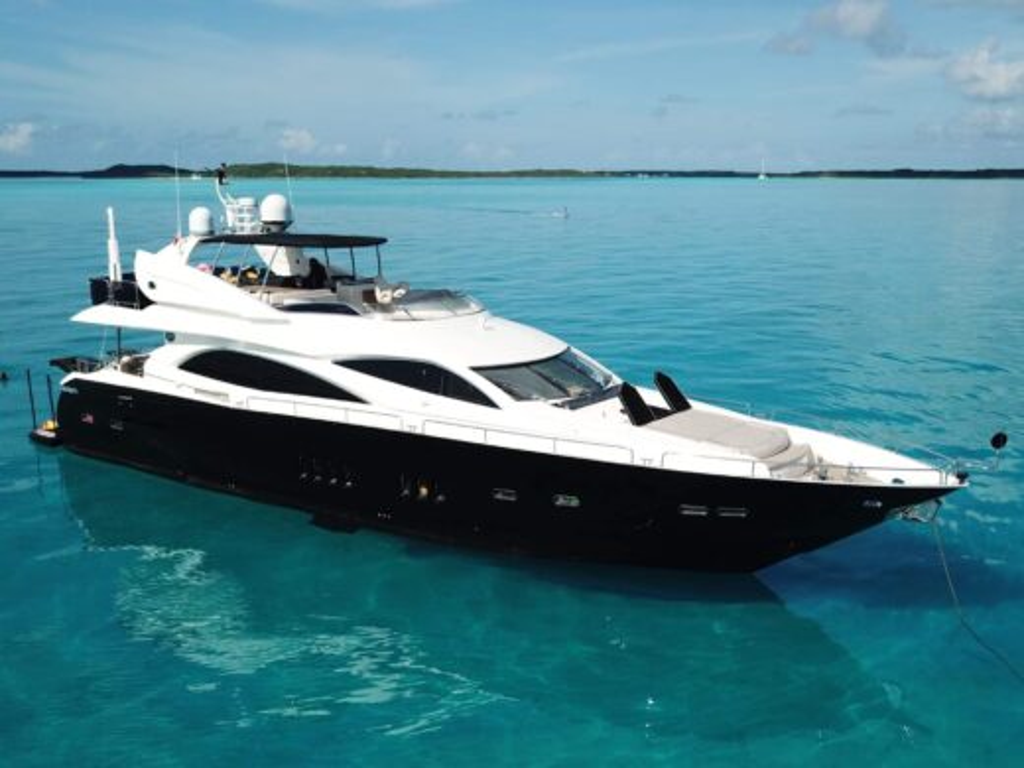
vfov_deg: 53.1
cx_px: 512
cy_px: 384
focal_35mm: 26
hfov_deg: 67.3
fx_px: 769
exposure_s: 1/2299
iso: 100
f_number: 2.2
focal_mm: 4.73
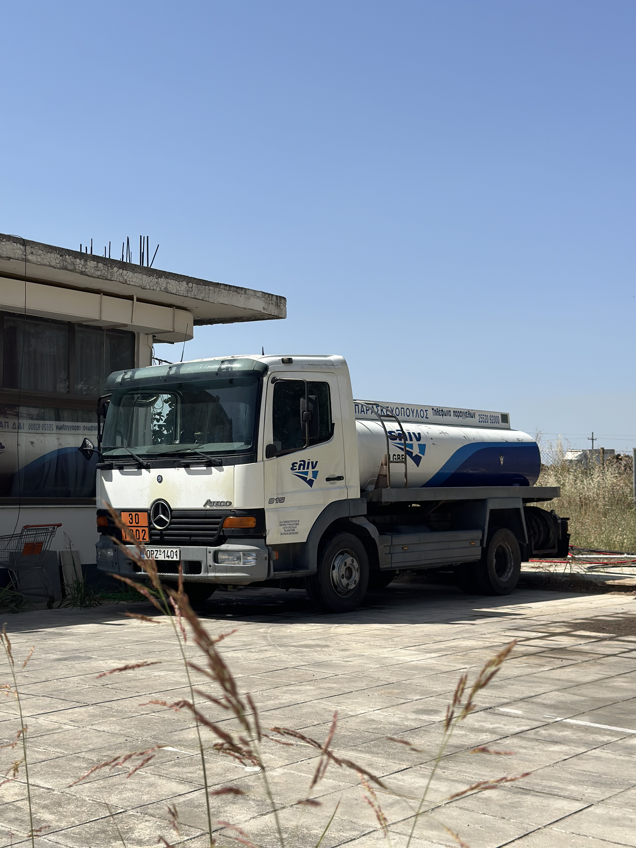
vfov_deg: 39.7
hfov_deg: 30.3
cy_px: 424
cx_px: 318
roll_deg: +0.1
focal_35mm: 48
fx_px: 1176
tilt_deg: +5.1
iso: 100
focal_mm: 6.86
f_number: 1.78
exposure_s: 1/8197
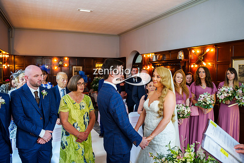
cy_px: 82
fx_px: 190
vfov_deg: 46.4
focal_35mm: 28
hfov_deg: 65.5
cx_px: 122
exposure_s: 1/160
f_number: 3.5
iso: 1600
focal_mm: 28
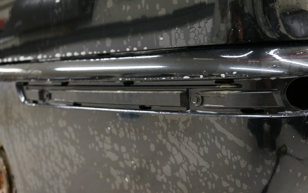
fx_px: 311
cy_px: 94
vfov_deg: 34.4
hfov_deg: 52.7
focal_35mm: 37
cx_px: 155
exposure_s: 1/60
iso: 1600
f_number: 4
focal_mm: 24
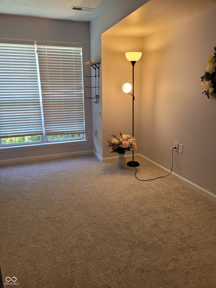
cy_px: 144
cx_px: 108
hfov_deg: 53.1
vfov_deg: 67.3
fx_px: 216
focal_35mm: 26
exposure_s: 1/120
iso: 160
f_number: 1.8
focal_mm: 5.4
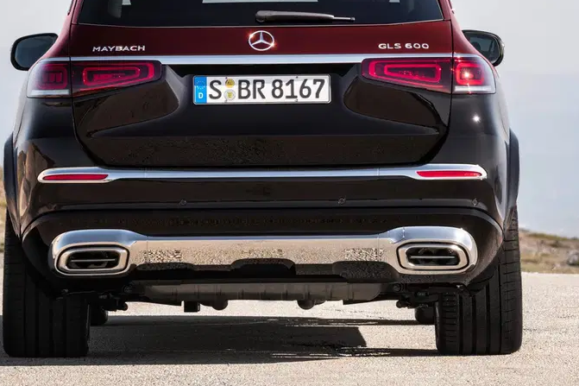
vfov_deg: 4.0
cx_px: 277
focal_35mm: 340
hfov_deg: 6.1
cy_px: 50
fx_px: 5467
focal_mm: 190
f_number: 11
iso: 100
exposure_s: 1/80
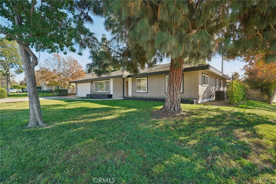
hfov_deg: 96.8
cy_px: 92
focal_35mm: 16
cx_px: 138
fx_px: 123
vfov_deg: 73.7
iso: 125
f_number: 8
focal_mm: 16
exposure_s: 1/30
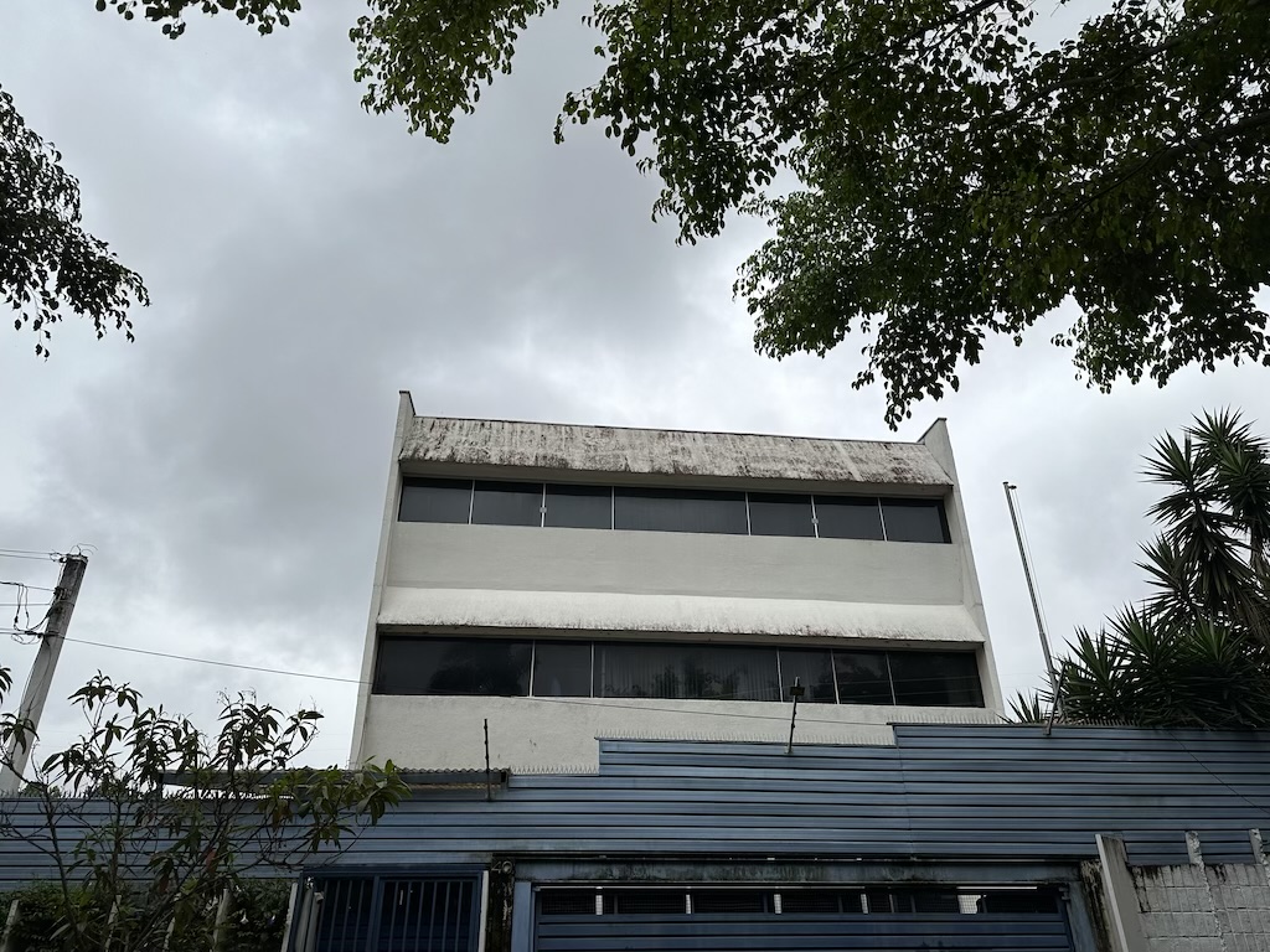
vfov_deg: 56.8
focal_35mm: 24
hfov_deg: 71.6
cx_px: 635
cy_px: 476
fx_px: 881
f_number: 1.78
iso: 80
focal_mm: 6.86
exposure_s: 1/5525
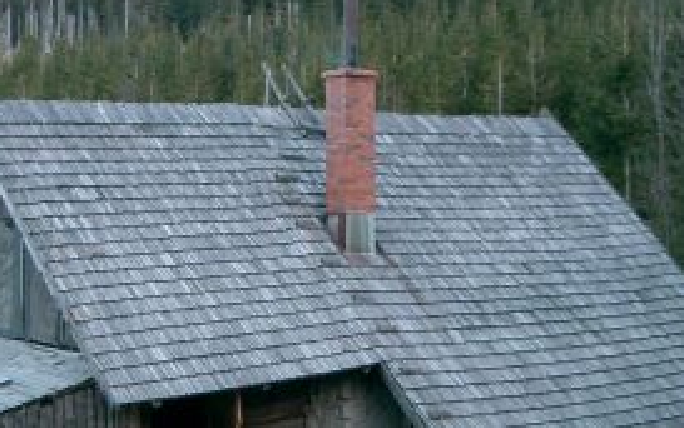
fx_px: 1268
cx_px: 268
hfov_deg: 30.1
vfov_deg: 19.1
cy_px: 317
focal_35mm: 68
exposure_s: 1/200
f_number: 2.8
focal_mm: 8
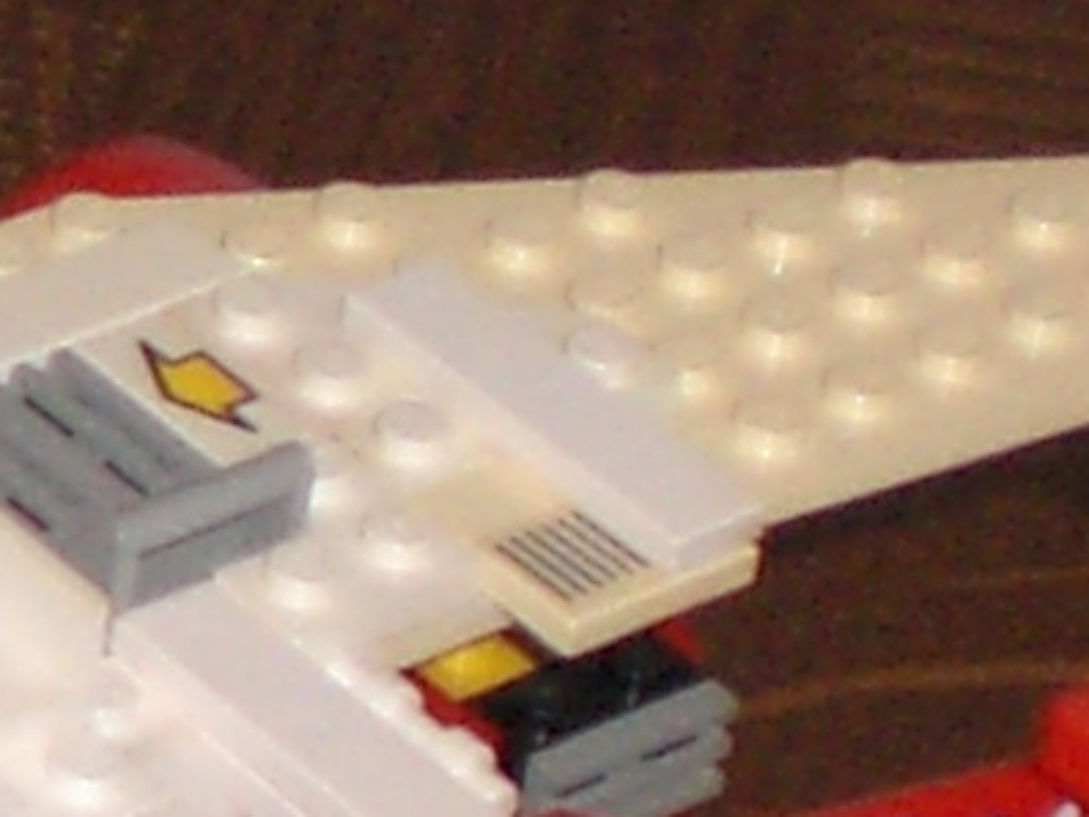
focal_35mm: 294
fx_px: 9252
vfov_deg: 5.1
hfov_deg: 6.5
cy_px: 644
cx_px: -1393
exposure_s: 1/60
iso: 200
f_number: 3.1
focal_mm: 6.3
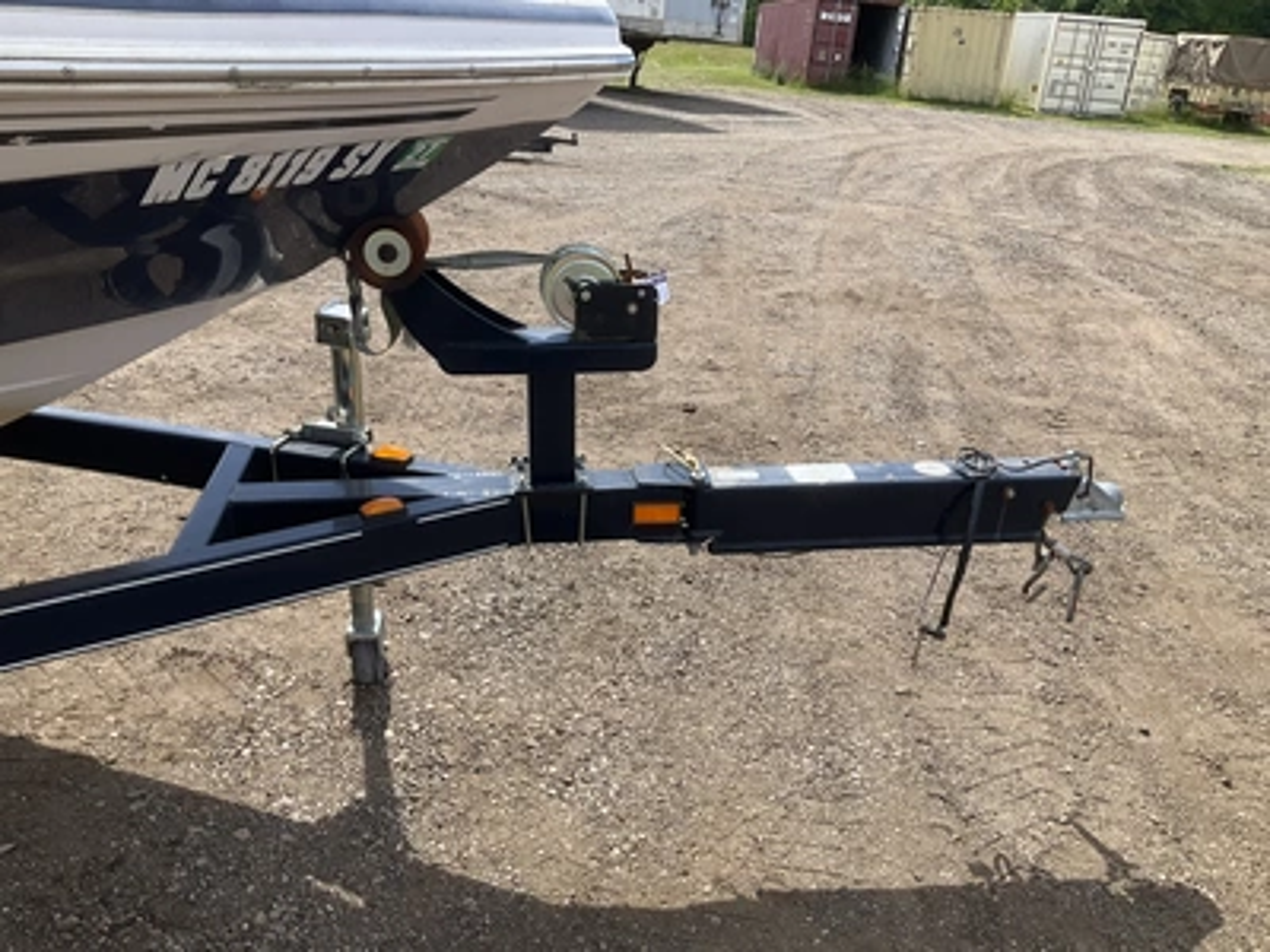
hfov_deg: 61.7
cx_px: 635
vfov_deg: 48.2
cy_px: 476
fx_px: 1064
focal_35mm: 29
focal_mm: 3
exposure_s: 1/869
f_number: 1.8
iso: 25
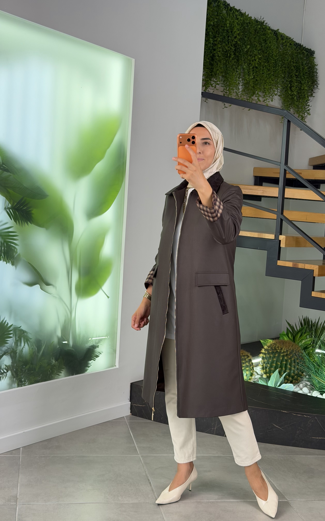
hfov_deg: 25.3
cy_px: 260
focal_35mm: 51
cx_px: 193
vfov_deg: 39.6
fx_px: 723
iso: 50
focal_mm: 6.76
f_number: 1.78
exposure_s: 1/100
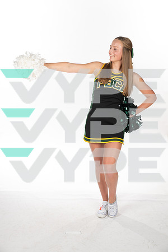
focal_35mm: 56
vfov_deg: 35.6
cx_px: 84
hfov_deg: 24.2
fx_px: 392
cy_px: 126
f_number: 8
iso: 640
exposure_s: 1/400
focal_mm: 56
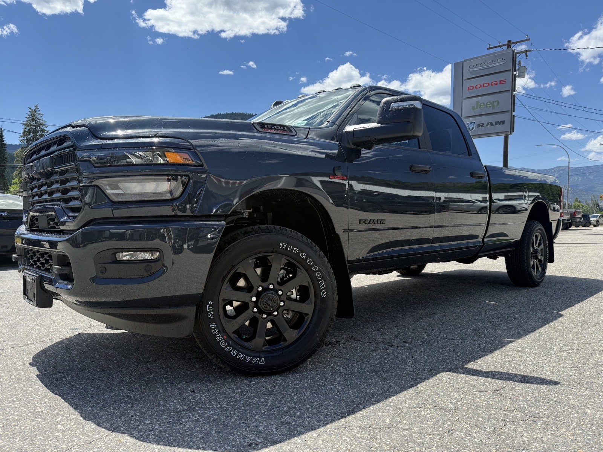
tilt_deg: -1.8
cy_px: 226
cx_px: 302
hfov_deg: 71.6
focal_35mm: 24
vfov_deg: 56.8
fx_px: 418
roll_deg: -0.4
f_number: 1.78
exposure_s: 1/3279
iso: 100
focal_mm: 6.76
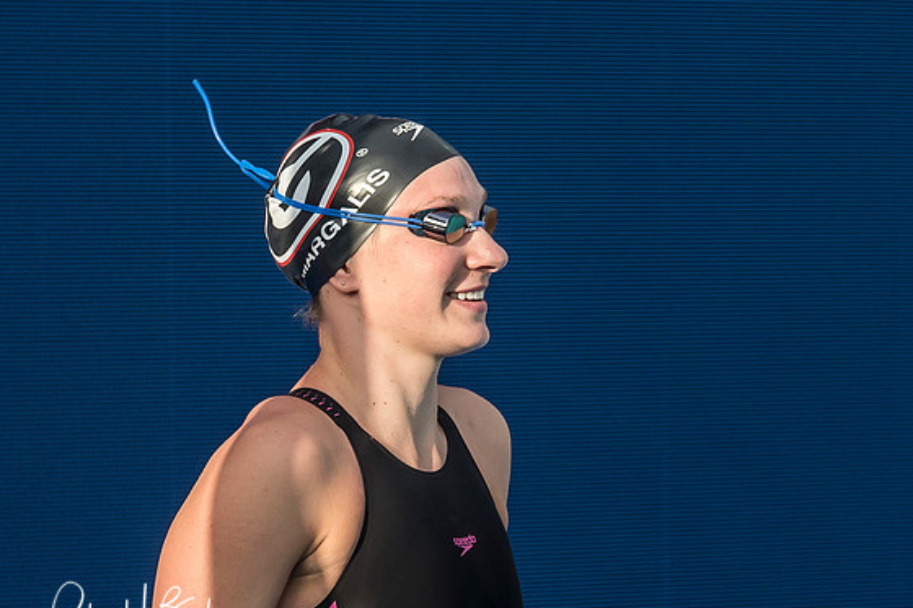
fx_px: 16783
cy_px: 580
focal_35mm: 662
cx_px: 456
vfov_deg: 2.1
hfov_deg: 3.1
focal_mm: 150
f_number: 5.6
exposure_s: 1/640
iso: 320
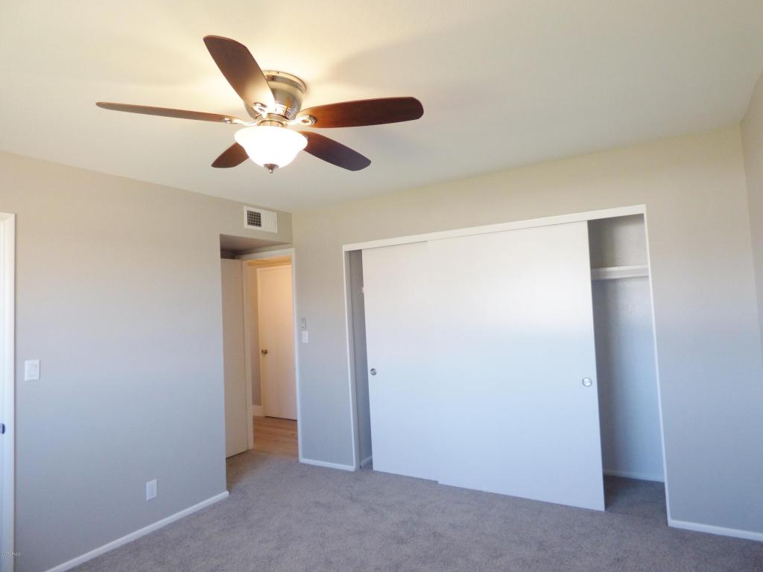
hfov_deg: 81.7
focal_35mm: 20
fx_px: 441
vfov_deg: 66.0
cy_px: 286
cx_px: 382
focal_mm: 3.58
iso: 125
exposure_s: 1/60
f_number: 2.8
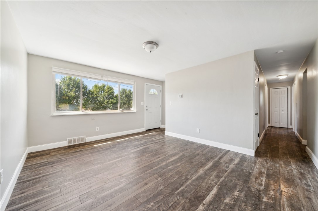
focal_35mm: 12
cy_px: 106
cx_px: 159
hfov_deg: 112.6
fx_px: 106
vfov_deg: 89.9
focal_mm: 12
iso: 50
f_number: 11
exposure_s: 1/3.33
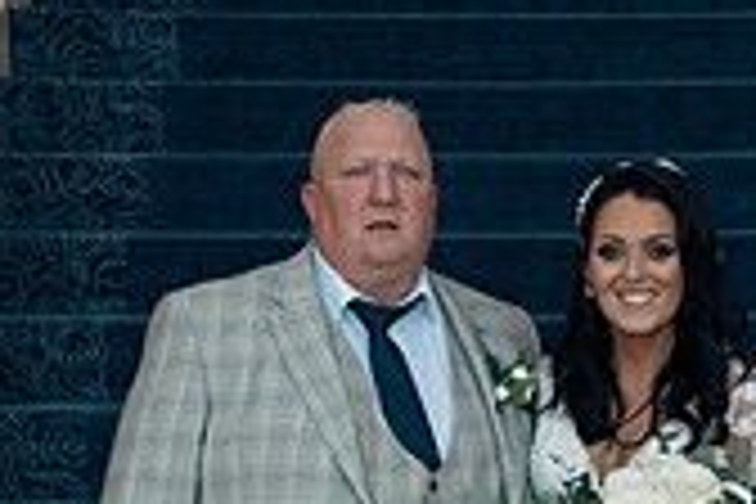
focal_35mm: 154
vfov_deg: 8.8
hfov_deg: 13.1
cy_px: 560
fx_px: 3234
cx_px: 792
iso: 1250
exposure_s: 1/125
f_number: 5.6
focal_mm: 44
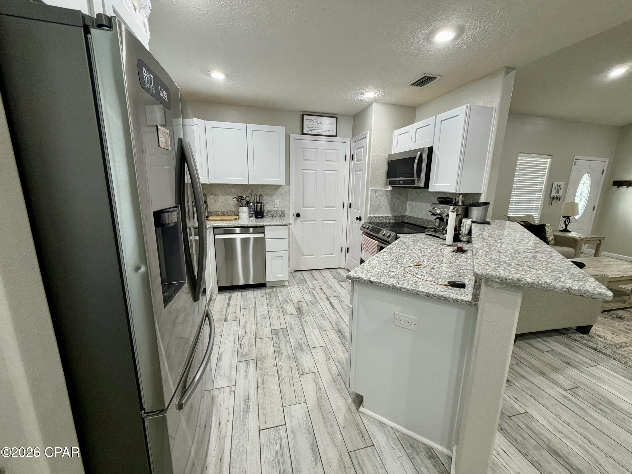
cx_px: 316
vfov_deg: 85.7
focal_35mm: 14
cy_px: 237
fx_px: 256
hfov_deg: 102.1
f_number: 2.2
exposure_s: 1/60
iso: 200
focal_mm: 2.22
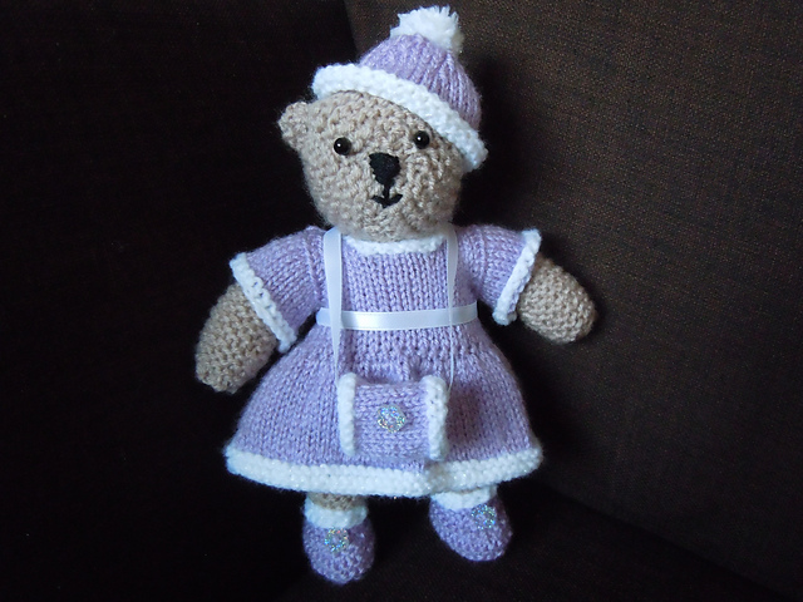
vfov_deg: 46.8
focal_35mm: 30
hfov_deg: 60.0
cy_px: 301
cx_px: 402
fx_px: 696
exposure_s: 1/6
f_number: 3.5
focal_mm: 5.4
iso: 800
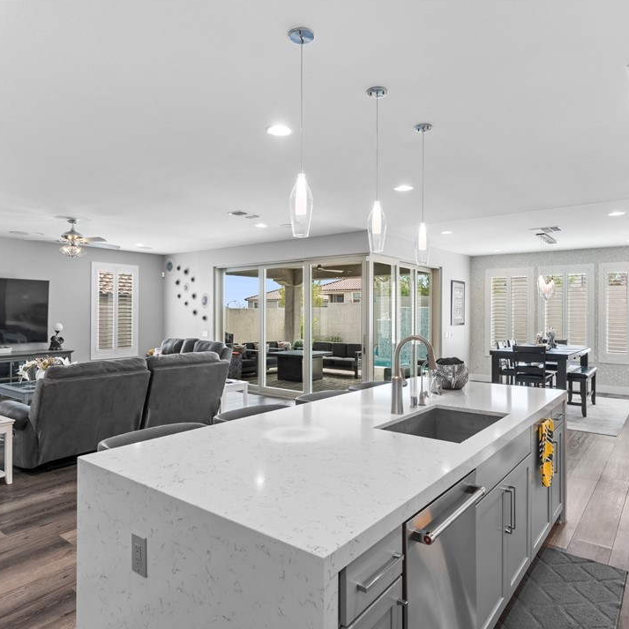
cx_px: 312
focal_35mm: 22
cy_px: 313
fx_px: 452
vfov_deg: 69.6
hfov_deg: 69.6
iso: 400
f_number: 8
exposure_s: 1/13
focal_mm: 17
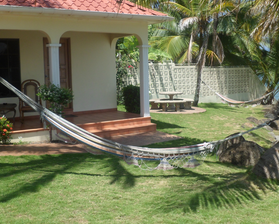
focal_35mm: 45
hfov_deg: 41.0
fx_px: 372
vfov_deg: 33.4
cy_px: 101
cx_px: 117
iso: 80
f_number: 3.8
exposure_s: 1/500
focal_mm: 6.6
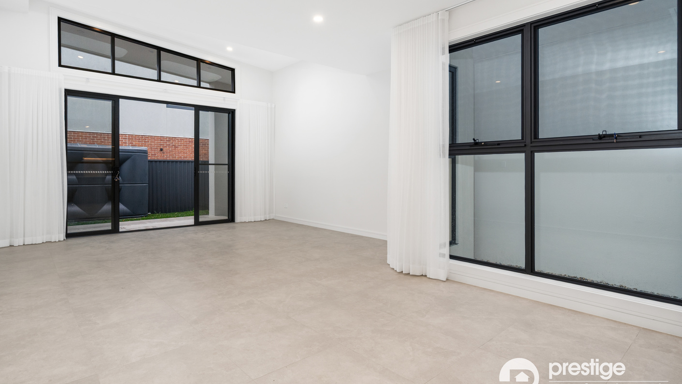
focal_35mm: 19
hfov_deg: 89.6
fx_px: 344
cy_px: 165
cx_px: 337
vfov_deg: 58.1
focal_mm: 16
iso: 400
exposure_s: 1/15
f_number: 11
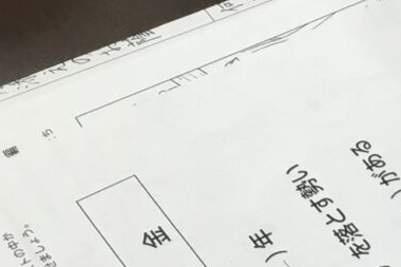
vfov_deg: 8.3
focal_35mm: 163
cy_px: 337
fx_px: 1815
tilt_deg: -52.8
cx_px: 652
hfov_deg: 11.9
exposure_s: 1/30
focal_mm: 3.3
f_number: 2.4
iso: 25
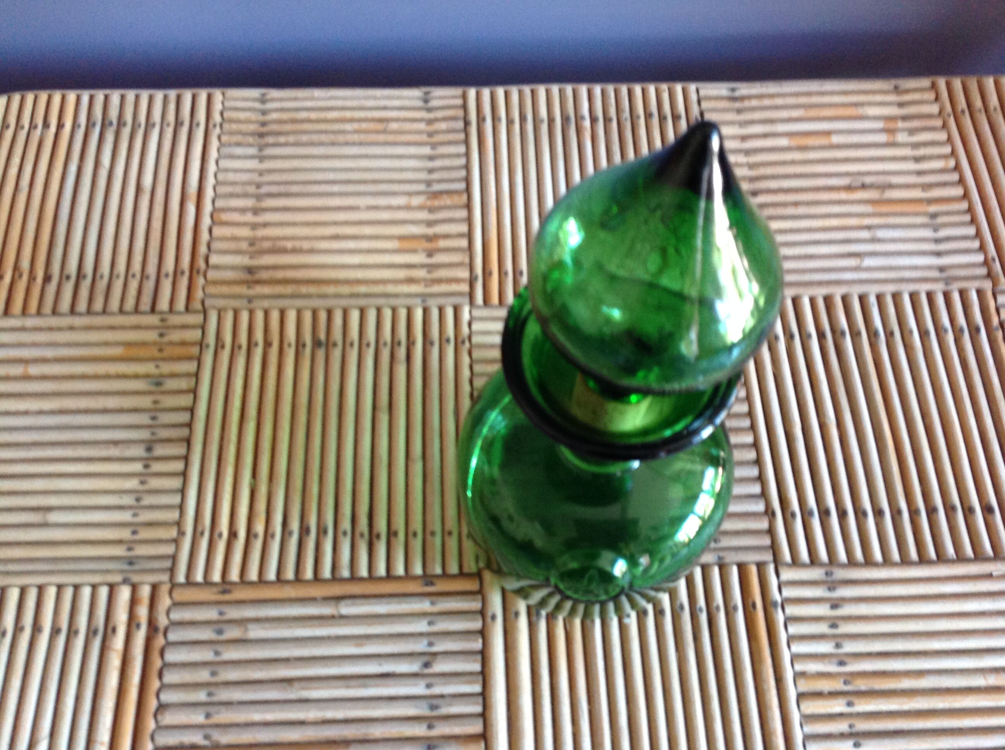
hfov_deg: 52.7
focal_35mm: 35
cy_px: 375
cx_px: 502
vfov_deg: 40.6
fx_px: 1015
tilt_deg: -64.5
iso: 200
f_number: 2.4
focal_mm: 4.28
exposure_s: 1/15
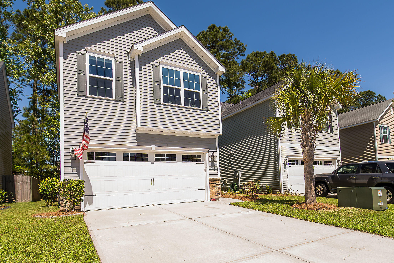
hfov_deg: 82.4
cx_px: 198
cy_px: 173
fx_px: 225
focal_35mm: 21
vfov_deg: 59.3
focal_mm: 15
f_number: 4.5
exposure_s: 1/640
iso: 160
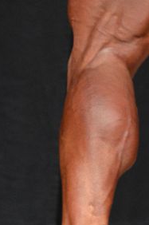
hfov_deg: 2.9
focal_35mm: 478
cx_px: 249
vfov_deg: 4.3
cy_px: -121
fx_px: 2979
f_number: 4
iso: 1250
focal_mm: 75
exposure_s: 1/100
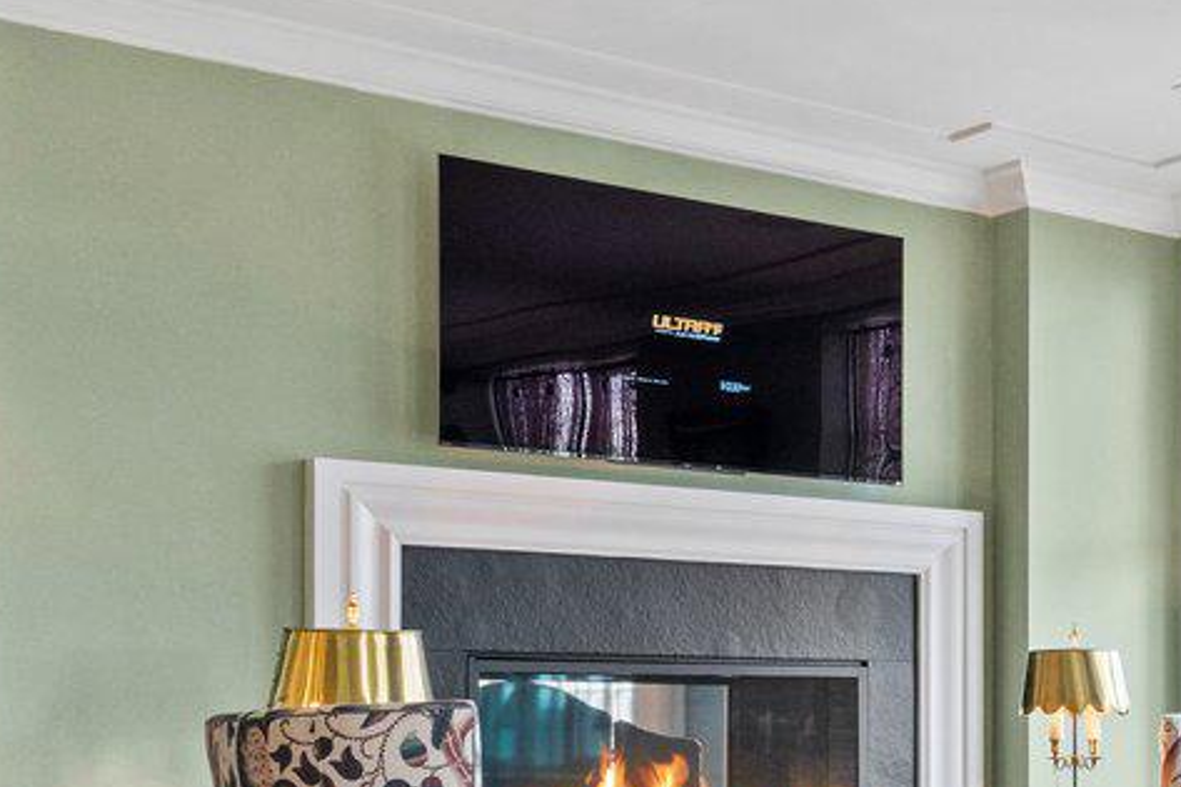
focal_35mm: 65
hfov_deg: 25.2
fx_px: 2146
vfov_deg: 20.4
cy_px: 692
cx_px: 1650
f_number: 8
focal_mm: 15.1
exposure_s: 1/13
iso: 640
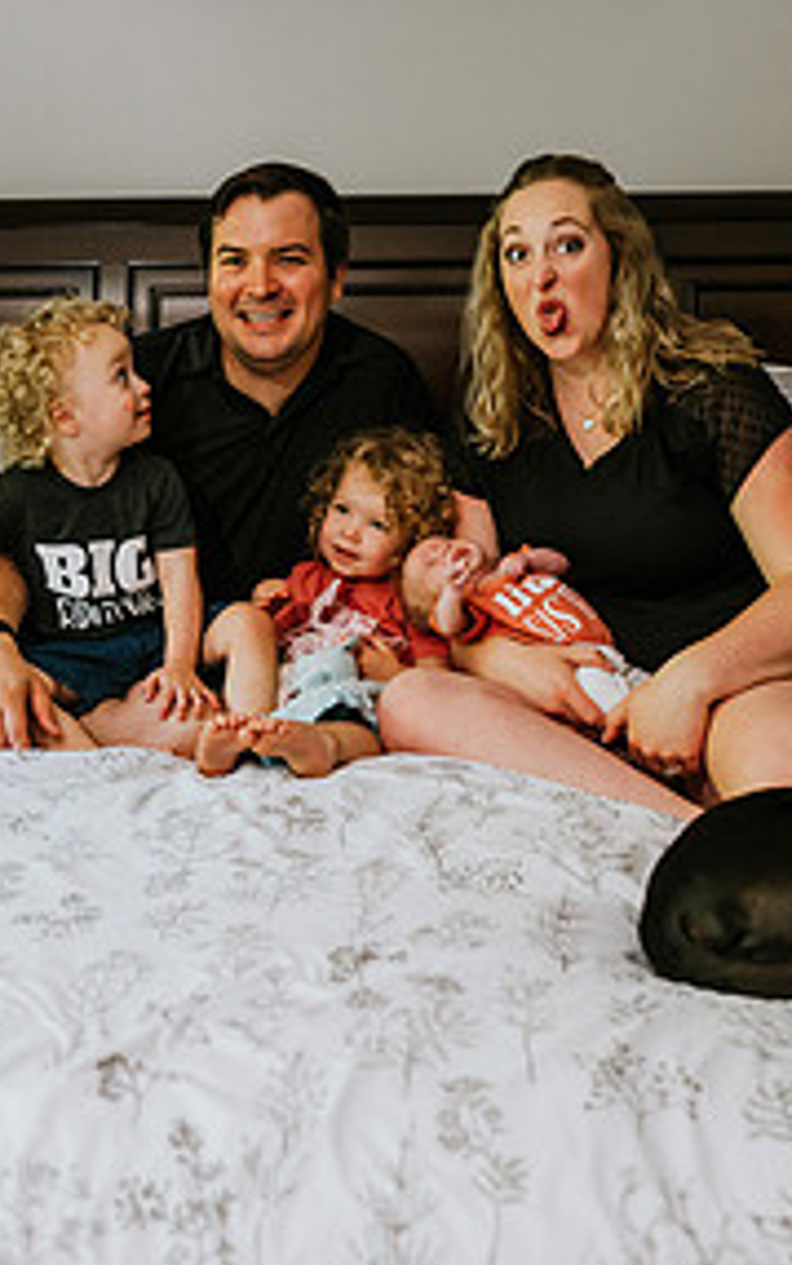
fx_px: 1829
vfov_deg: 38.0
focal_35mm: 53
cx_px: 336
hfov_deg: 24.4
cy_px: 493
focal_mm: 25
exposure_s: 1/250
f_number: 2.8
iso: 800
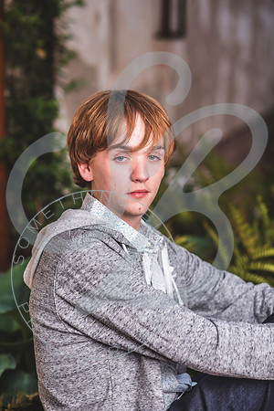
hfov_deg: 16.1
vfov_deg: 23.9
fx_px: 970
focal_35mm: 85
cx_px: 137
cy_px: 206
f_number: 2.8
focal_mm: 85
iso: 100
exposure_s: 1/200
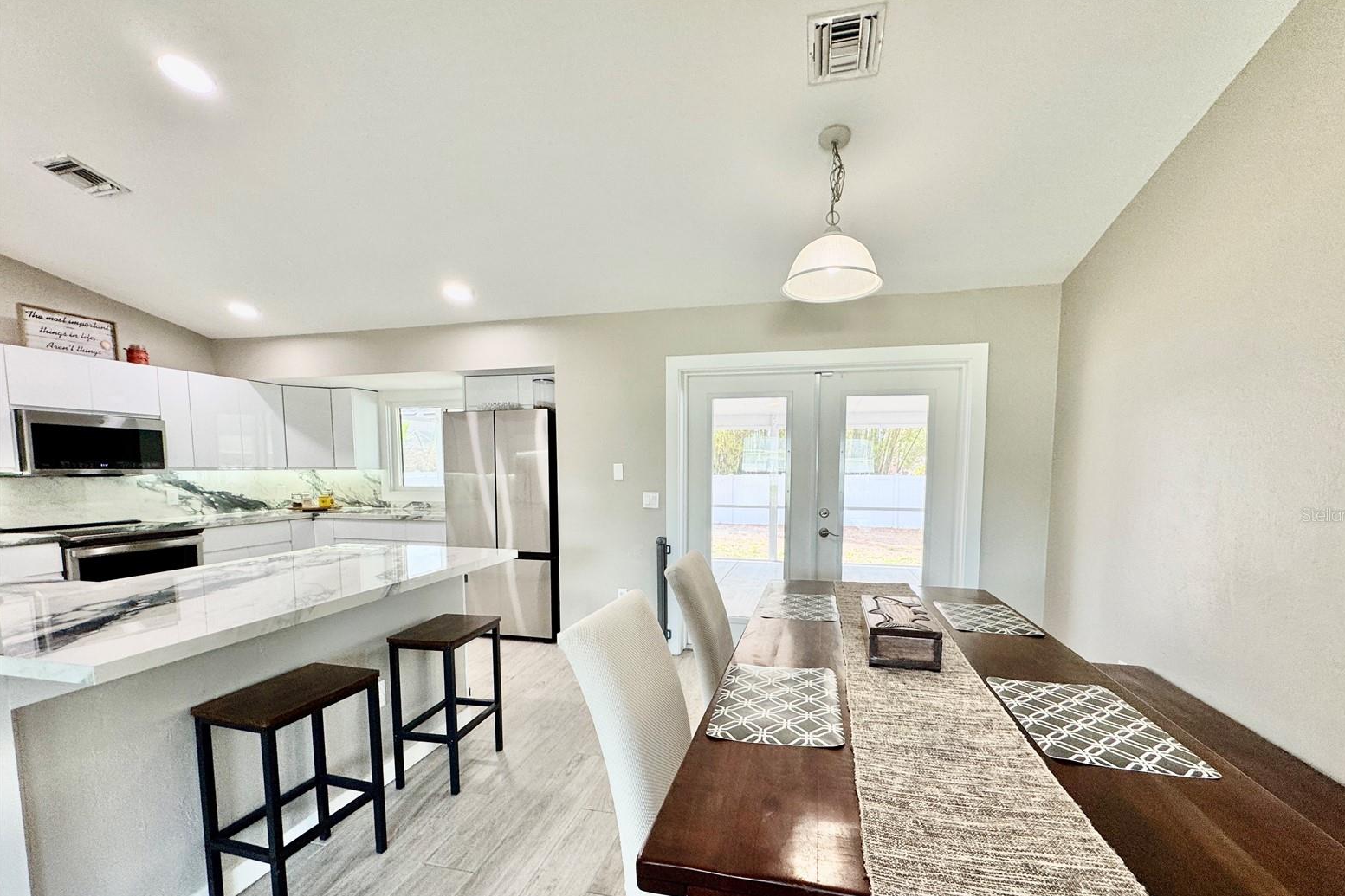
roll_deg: +0.2
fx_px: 560
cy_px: 514
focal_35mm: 15
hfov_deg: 100.4
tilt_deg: -4.5
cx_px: 690
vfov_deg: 76.8
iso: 125
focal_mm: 2.22
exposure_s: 1/120
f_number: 2.2
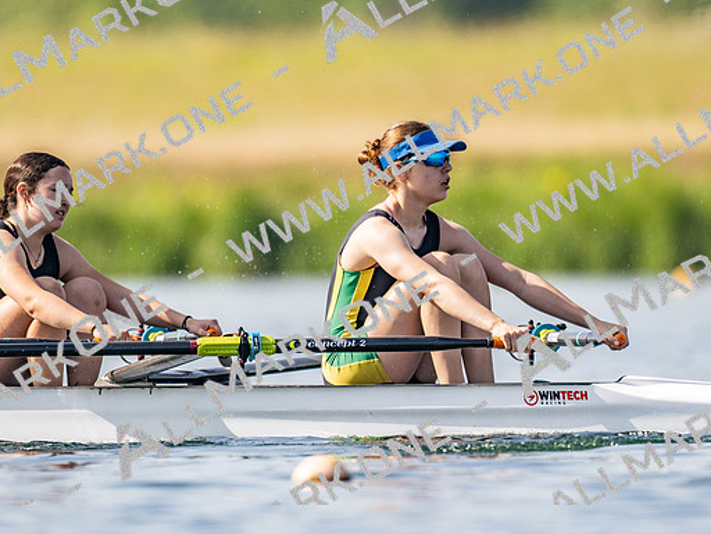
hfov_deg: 2.0
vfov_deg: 1.5
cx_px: 397
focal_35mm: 980
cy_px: 267
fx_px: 20129
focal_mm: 600
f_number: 4
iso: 180
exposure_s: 1/2500
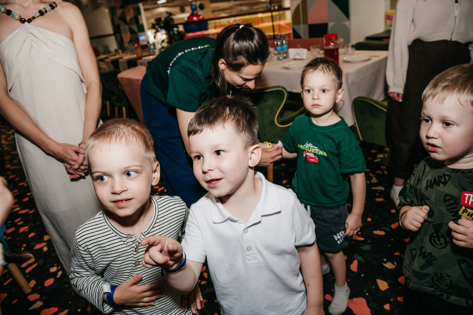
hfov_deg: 73.7
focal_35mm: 24
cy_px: 158
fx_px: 315
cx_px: 236
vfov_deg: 53.1
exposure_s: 1/160
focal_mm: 24
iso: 640
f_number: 4.5
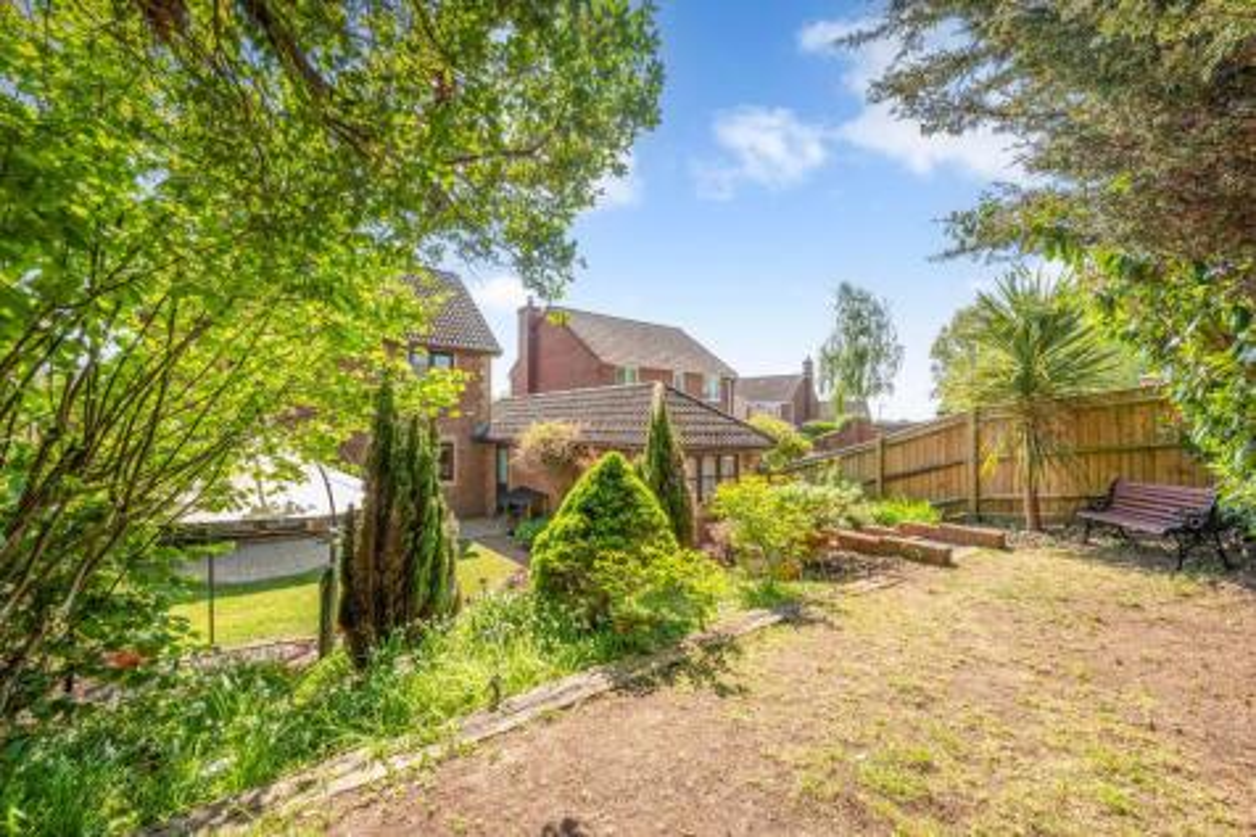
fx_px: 488
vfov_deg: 81.2
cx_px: 628
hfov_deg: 104.3
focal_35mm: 14
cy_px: 418
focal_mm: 14
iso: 320
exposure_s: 1/200
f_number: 9
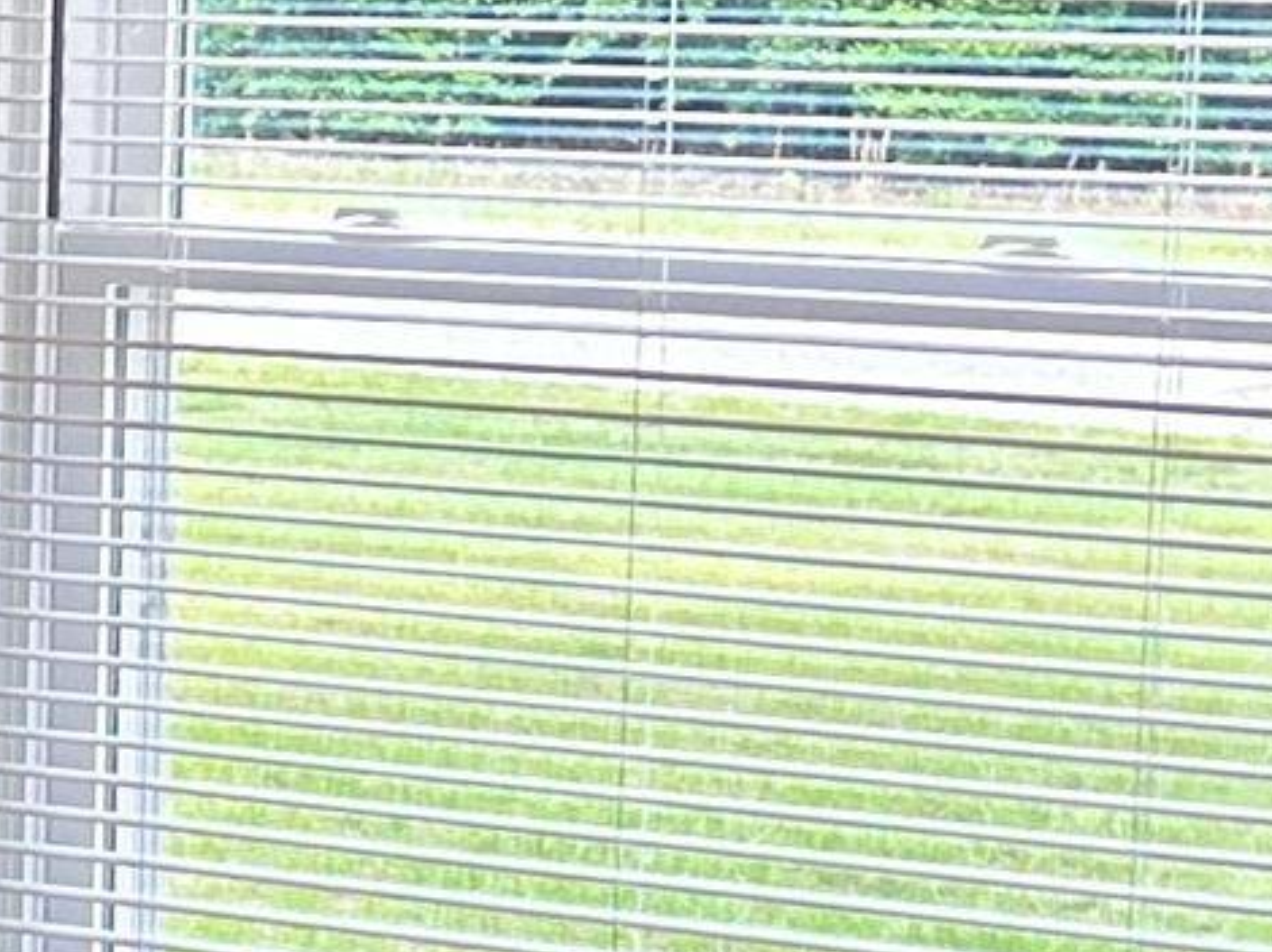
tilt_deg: -9.3
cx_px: -1177
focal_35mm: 170
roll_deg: +0.7
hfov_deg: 10.7
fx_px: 6244
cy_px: 665
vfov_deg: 8.7
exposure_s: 1/120
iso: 80
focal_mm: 5.7
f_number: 1.5
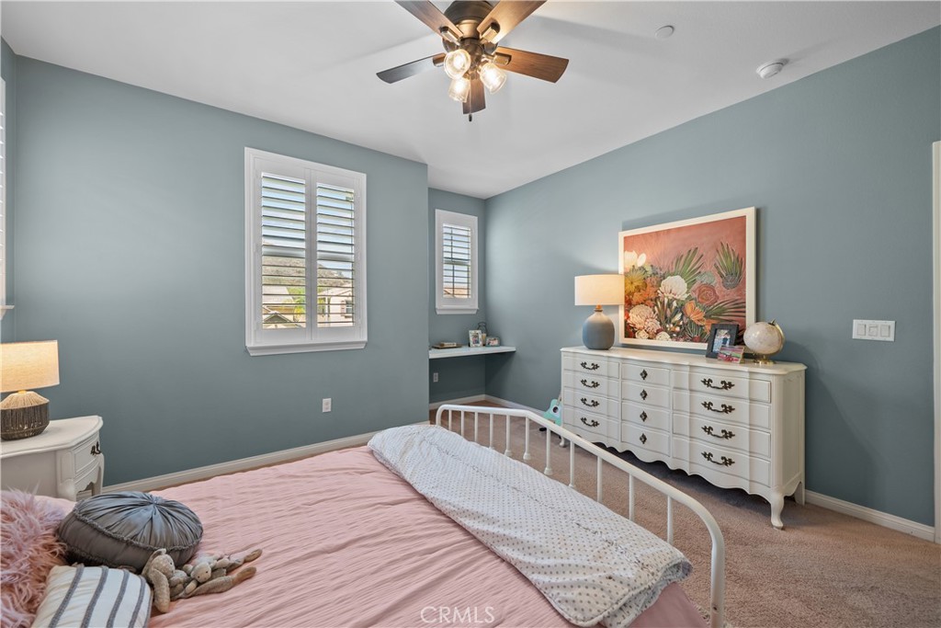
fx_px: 340
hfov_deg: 108.3
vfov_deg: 85.4
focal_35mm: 13
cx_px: 470
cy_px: 314
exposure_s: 1/3
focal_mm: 13
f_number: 9
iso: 250
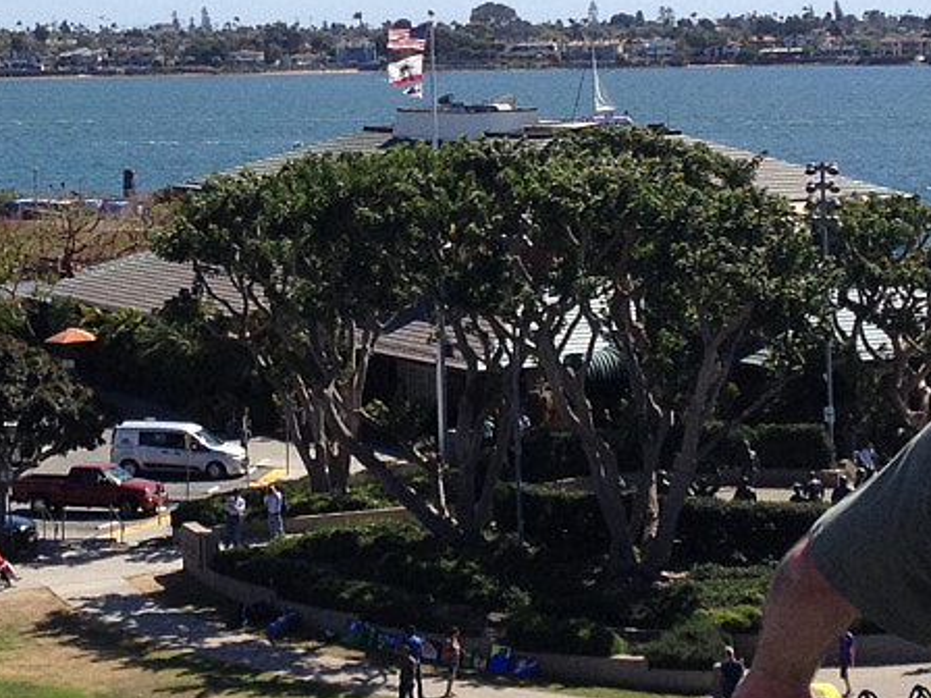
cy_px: -42
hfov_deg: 15.7
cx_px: 218
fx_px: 3362
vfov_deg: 11.7
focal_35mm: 125
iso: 50
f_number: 2.4
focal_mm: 4.28
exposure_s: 1/2123
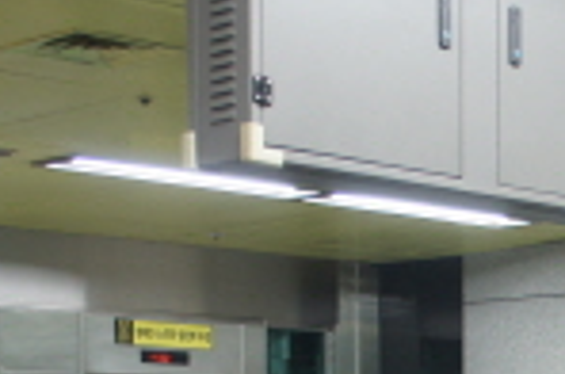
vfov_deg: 10.1
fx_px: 1973
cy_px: 714
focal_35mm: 126
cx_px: 760
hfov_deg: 15.4
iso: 400
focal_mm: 20
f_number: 4
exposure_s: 1/25
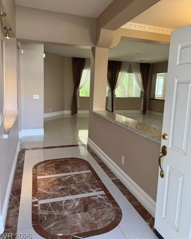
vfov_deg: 66.0
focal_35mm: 26
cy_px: 111
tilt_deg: -7.8
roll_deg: -1.3
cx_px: 96
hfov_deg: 54.9
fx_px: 184
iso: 100
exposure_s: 1/120
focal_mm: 6.76
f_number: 1.78
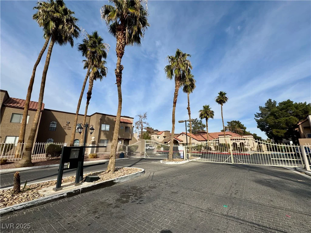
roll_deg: -0.2
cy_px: 116
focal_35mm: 14
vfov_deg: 85.7
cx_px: 156
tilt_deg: +13.3
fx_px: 126
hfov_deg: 102.1
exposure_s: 1/3106
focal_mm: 2.22
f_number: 2.2
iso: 50
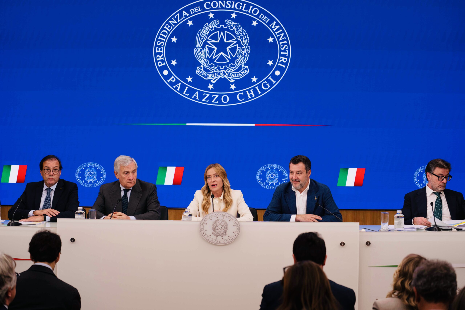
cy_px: 155
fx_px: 646
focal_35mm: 50
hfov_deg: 39.6
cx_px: 232
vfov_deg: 27.0
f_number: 2.8
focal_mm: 50
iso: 320
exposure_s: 1/160
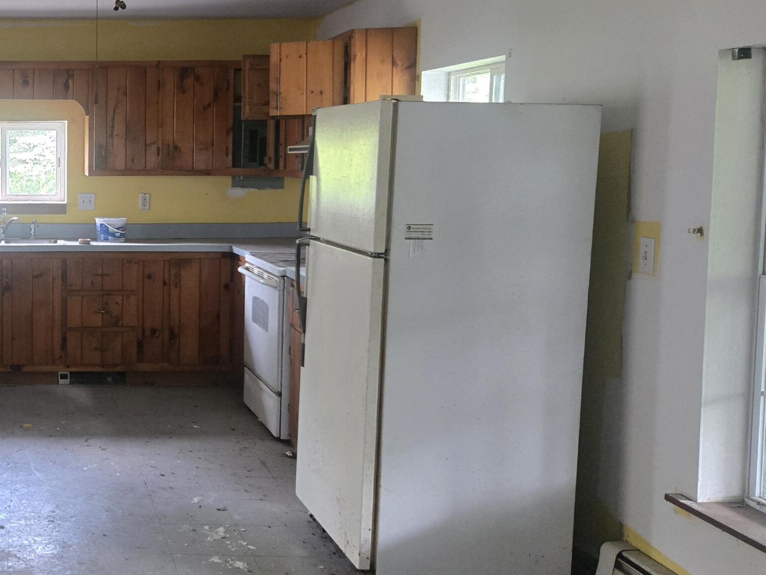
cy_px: 233
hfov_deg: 38.4
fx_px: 996
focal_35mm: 45
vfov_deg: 32.1
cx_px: 40
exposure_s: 1/120
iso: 800
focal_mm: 5.4
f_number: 1.8
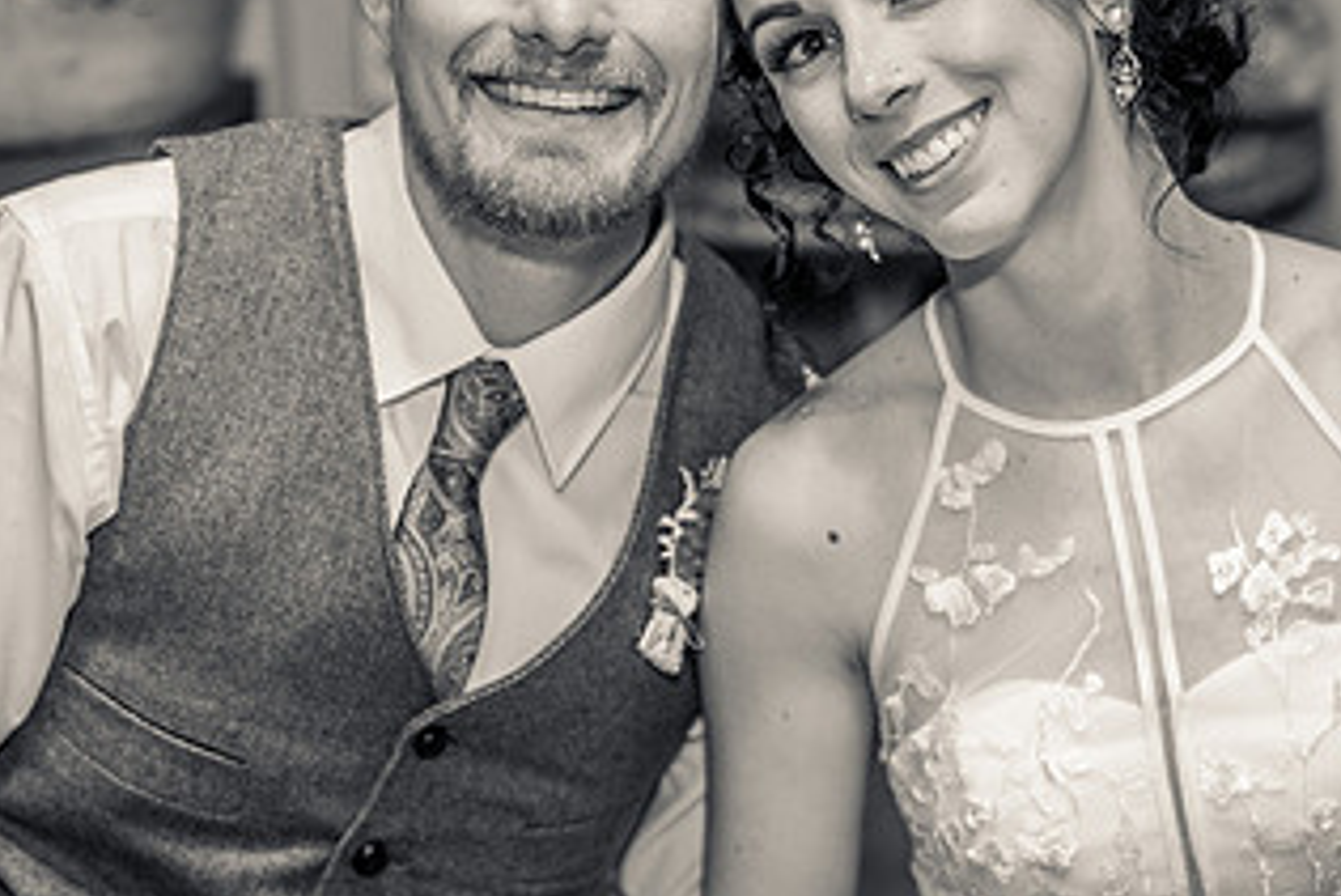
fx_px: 3764
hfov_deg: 20.2
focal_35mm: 101
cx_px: 704
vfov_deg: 13.6
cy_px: 397
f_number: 2
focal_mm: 55
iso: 800
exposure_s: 1/160
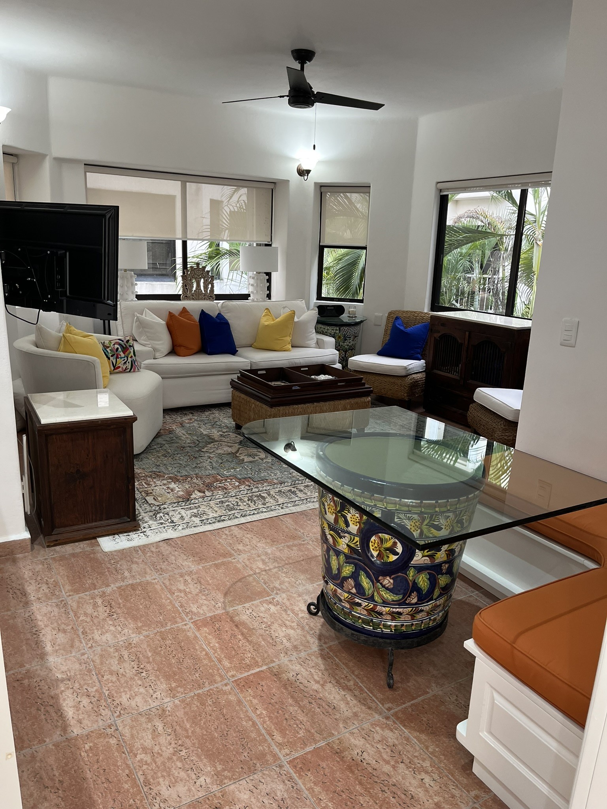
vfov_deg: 67.3
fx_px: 608
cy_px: 404
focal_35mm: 26
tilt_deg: -12.1
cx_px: 304
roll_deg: -1.1
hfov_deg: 53.1
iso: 125
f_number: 1.6
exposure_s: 1/120
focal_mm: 5.1
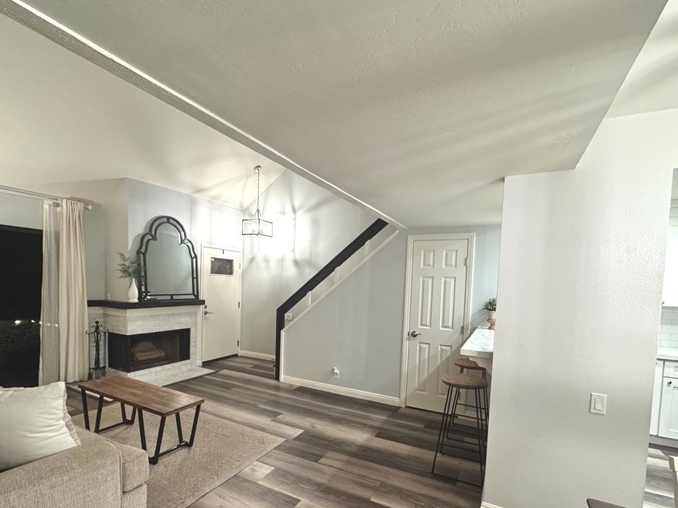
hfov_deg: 91.0
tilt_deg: -4.4
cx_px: 339
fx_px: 333
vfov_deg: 74.0
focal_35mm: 17
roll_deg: -2.4
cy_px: 302
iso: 320
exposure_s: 1/60
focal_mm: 2.22
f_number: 2.2
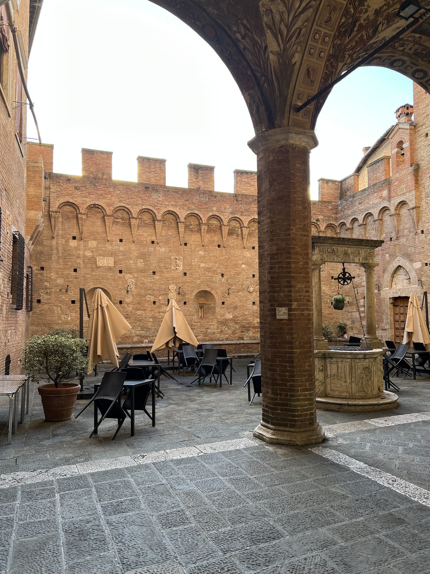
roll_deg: +1.0
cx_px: 215
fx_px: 431
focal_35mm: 26
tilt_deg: +3.3
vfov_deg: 67.3
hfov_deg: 53.1
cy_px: 287
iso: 40
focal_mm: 5.7
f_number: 1.5
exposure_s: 1/185
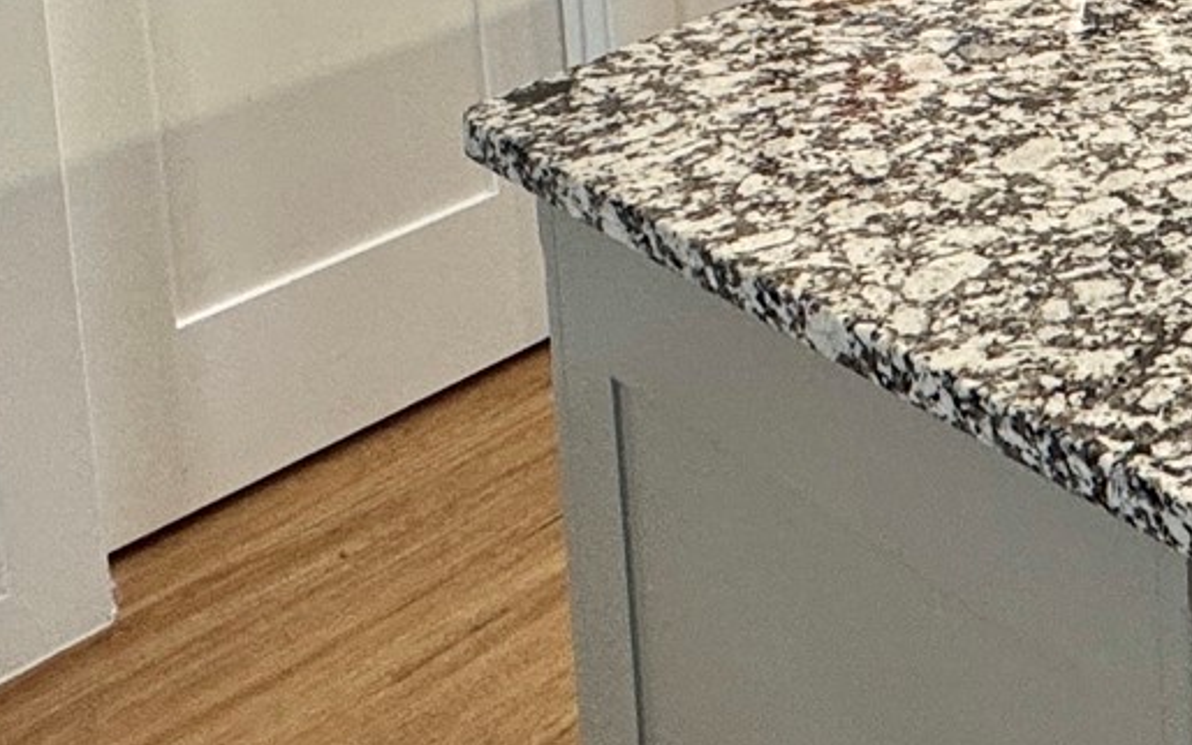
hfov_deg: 30.1
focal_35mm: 59
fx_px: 1917
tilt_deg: -7.1
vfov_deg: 18.2
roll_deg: +1.0
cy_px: -528
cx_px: 1386
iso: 160
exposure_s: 1/120
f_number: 2.2
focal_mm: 2.22
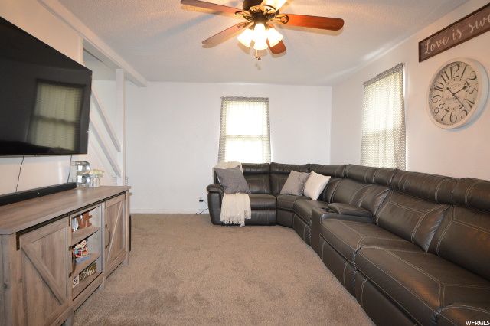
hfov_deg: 90.0
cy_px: 163
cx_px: 245
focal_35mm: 18
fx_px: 245
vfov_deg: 67.3
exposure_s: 1/60
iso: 1800
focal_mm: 12
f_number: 3.8
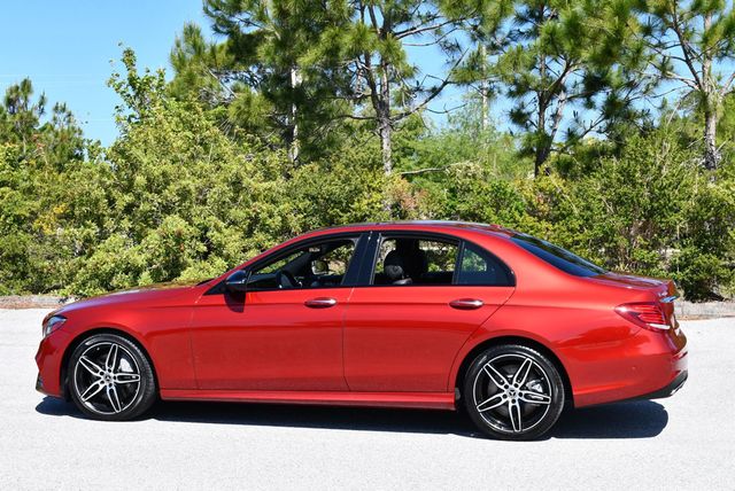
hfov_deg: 33.4
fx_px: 1226
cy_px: 246
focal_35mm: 60
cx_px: 368
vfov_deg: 22.7
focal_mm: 30
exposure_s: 1/250
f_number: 8
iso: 180
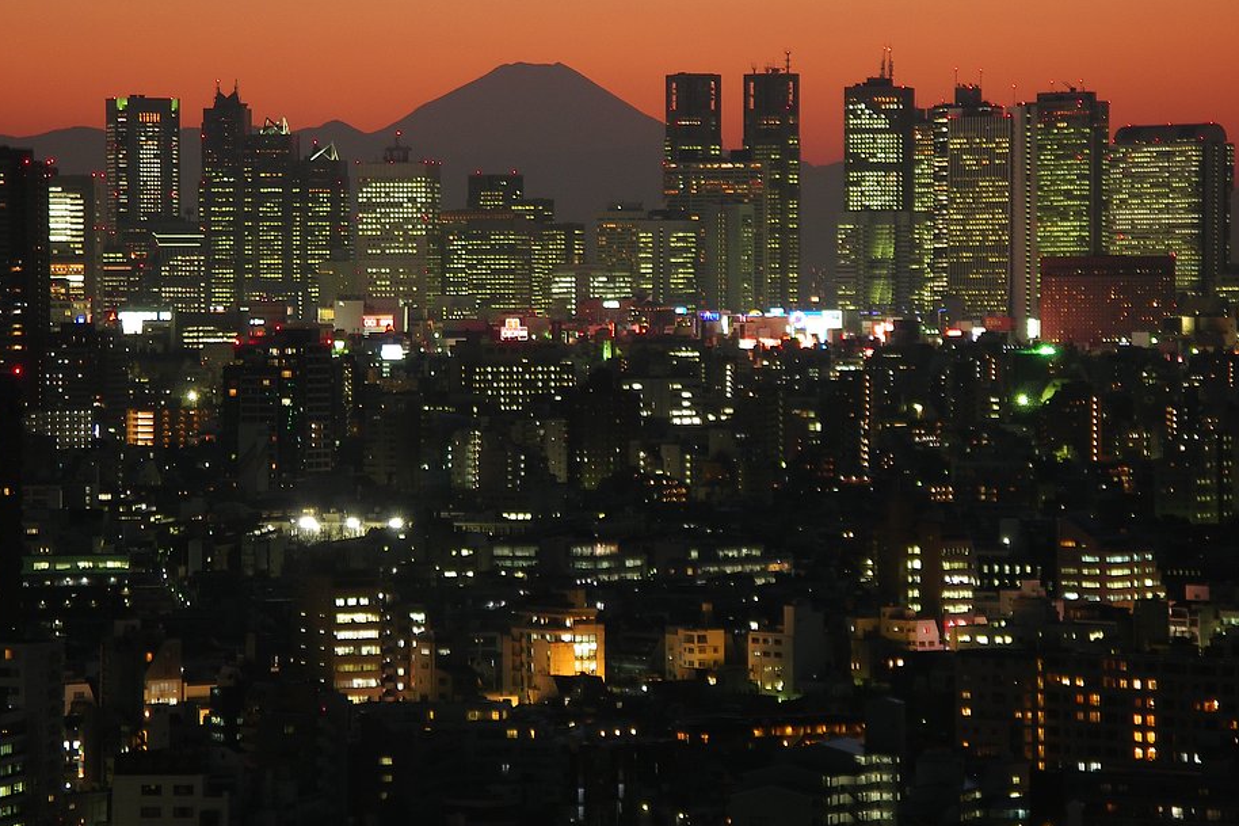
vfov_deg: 6.3
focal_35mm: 218
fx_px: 7501
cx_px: 569
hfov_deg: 9.4
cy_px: 383
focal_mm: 39
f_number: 4.6
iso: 100
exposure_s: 2
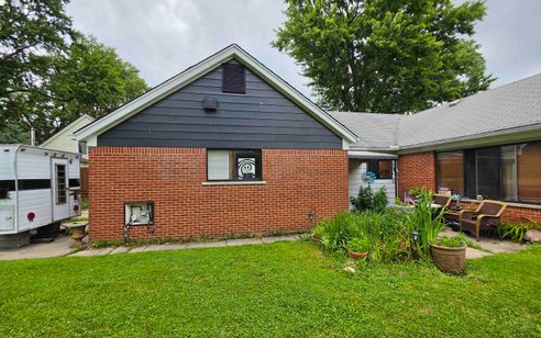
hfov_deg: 105.3
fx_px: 207
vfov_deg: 78.7
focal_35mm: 14
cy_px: 174
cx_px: 272
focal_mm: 2.2
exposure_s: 1/1297
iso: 32
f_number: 1.9
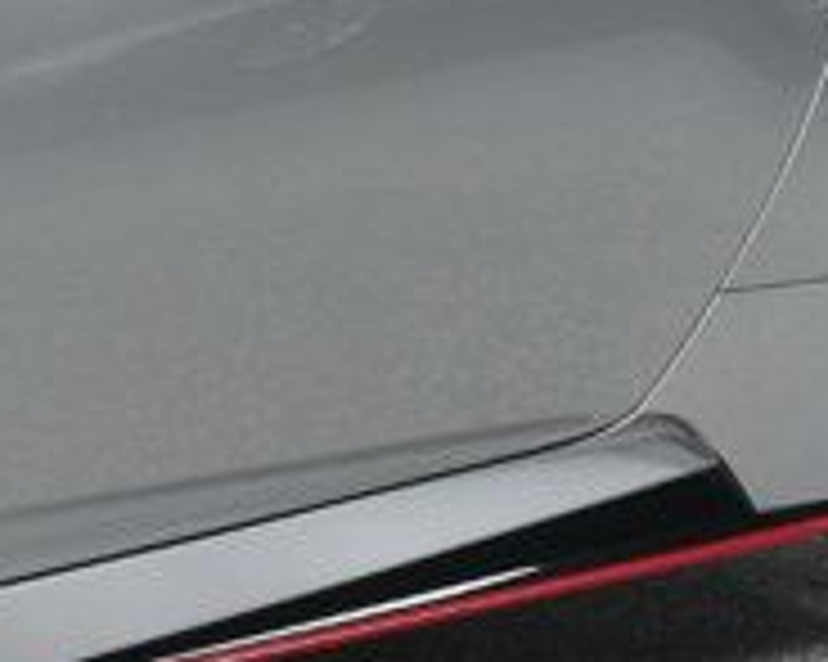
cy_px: 144
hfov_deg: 8.9
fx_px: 5119
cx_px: -594
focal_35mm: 209
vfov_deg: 7.4
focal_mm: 27
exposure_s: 1/160
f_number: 11
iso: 100
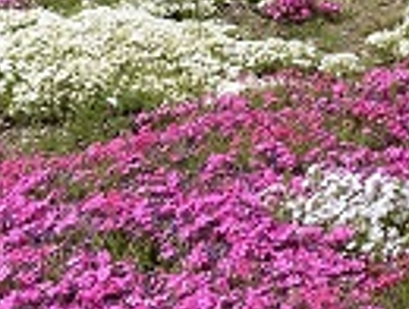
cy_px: -218
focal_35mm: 144
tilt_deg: -11.3
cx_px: 378
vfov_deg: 9.9
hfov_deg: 13.5
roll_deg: -2.8
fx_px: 1705
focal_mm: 4.25
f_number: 1.8
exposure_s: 1/1316
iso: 32
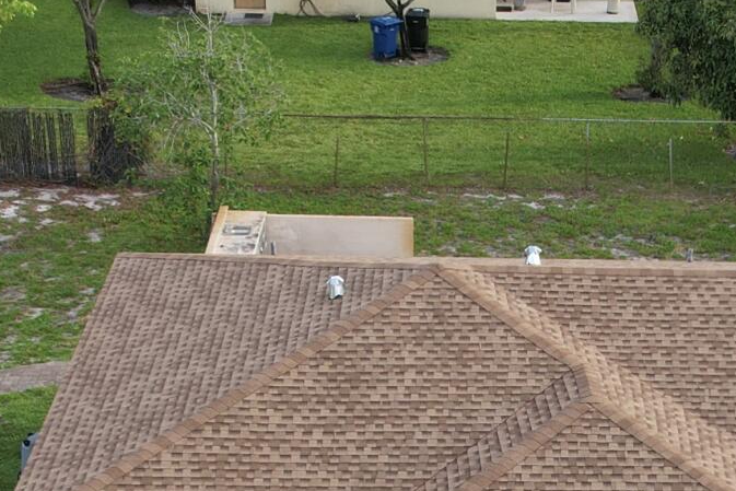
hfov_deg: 20.5
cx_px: 617
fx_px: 2004
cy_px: 599
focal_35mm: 98
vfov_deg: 13.6
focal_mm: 8.38
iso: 110
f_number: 2.8
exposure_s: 1/240
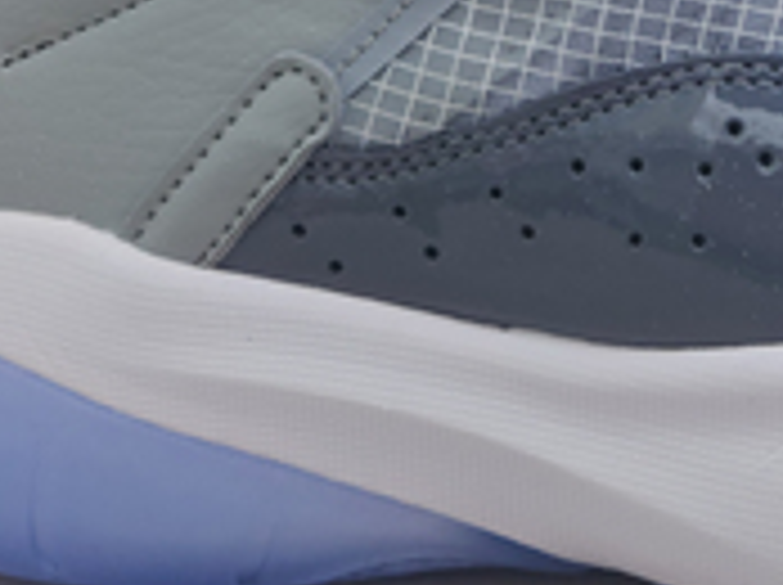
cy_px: -272
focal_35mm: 86
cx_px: 810
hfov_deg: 21.8
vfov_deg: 15.8
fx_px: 1943
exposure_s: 1/50
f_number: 1.8
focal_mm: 5.4
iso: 20
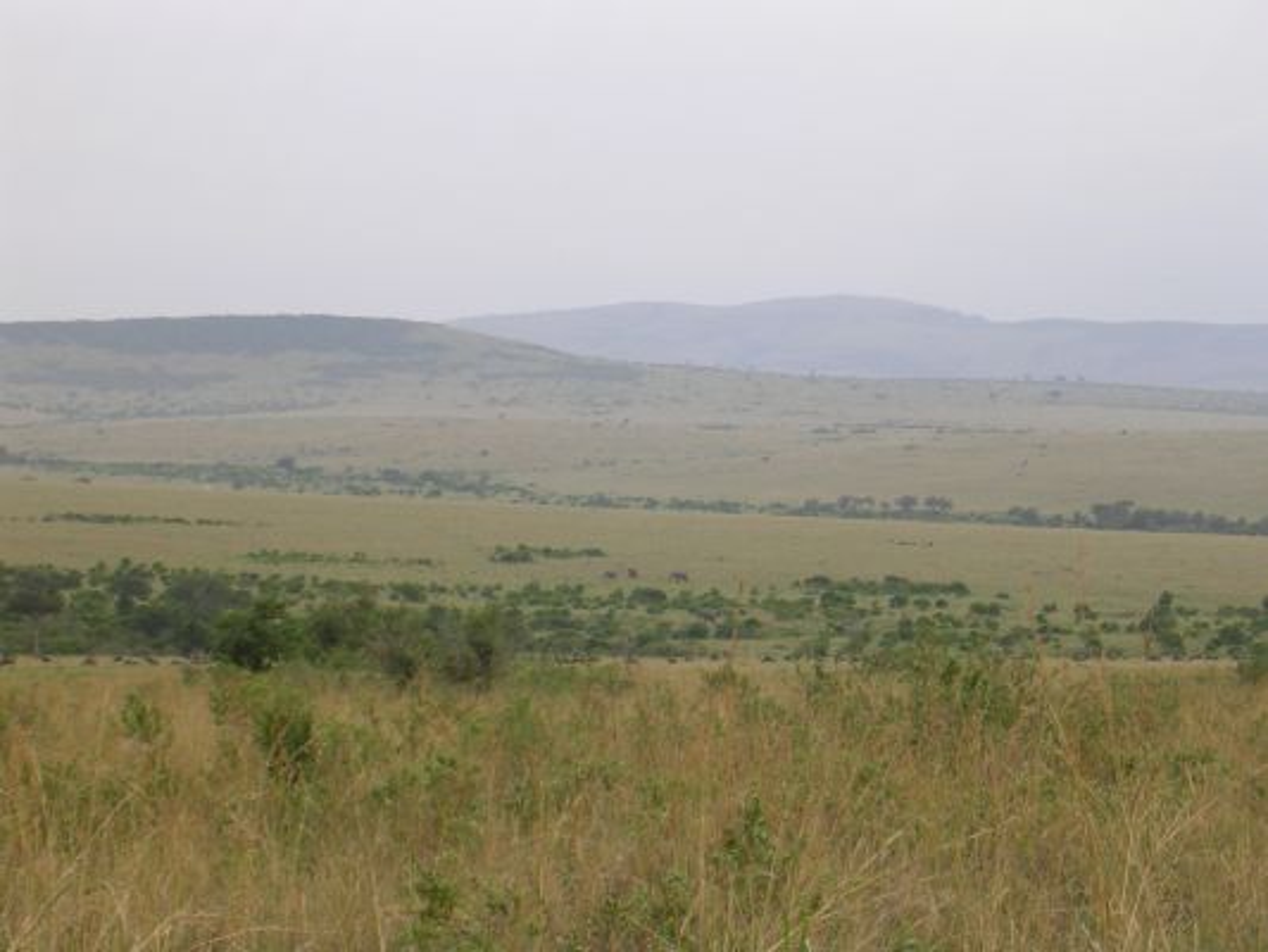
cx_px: 634
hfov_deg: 17.1
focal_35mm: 115
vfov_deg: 12.9
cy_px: 476
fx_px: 4213
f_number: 4.9
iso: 50
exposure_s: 1/122
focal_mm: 17.4
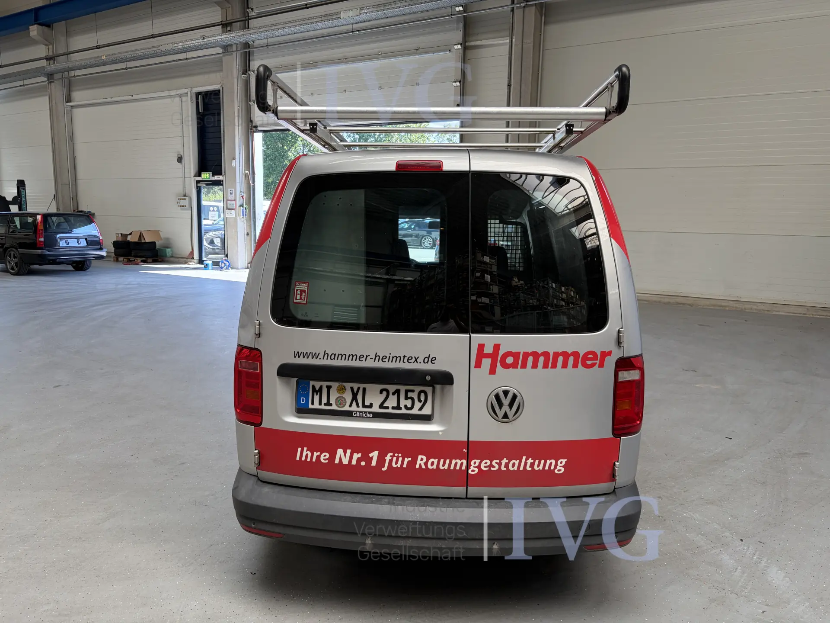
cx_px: 415
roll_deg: -0.7
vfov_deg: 53.1
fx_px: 623
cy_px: 312
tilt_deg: -8.4
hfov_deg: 67.3
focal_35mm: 26
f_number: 1.6
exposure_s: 1/186
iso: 64
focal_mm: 5.96
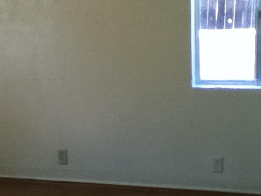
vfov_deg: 22.2
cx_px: 146
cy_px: 123
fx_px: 498
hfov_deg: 29.4
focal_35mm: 66
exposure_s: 1/120
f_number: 2.4
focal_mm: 3.85
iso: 160
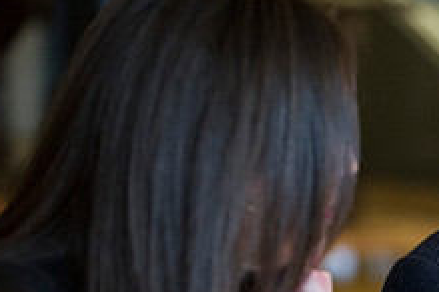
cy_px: 268
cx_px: 537
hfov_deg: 7.0
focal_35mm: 291
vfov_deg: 4.7
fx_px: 3548
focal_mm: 110
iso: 2500
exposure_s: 1/80
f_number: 2.8
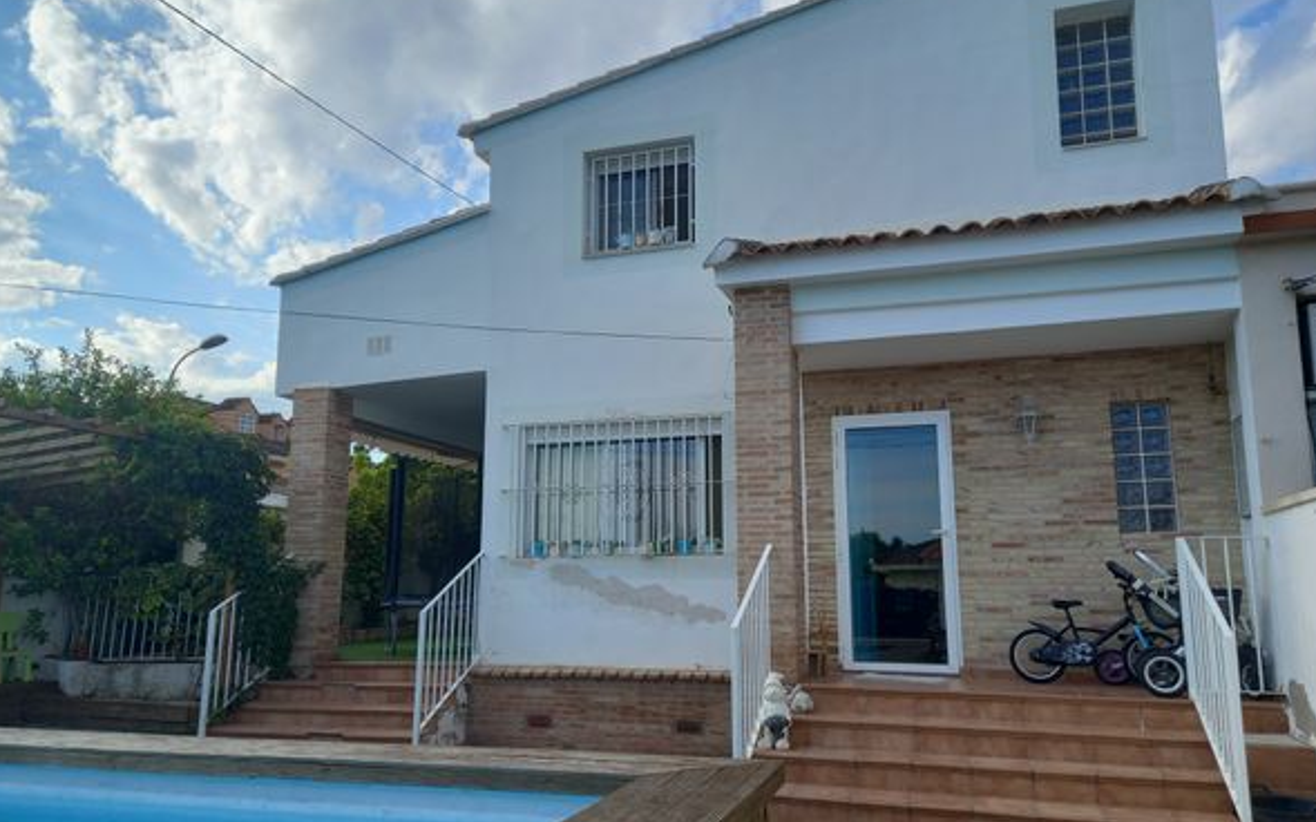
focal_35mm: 27
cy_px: 436
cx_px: 661
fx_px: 968
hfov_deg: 68.4
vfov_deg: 46.0
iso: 25
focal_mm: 4.6
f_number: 2
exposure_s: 1/471
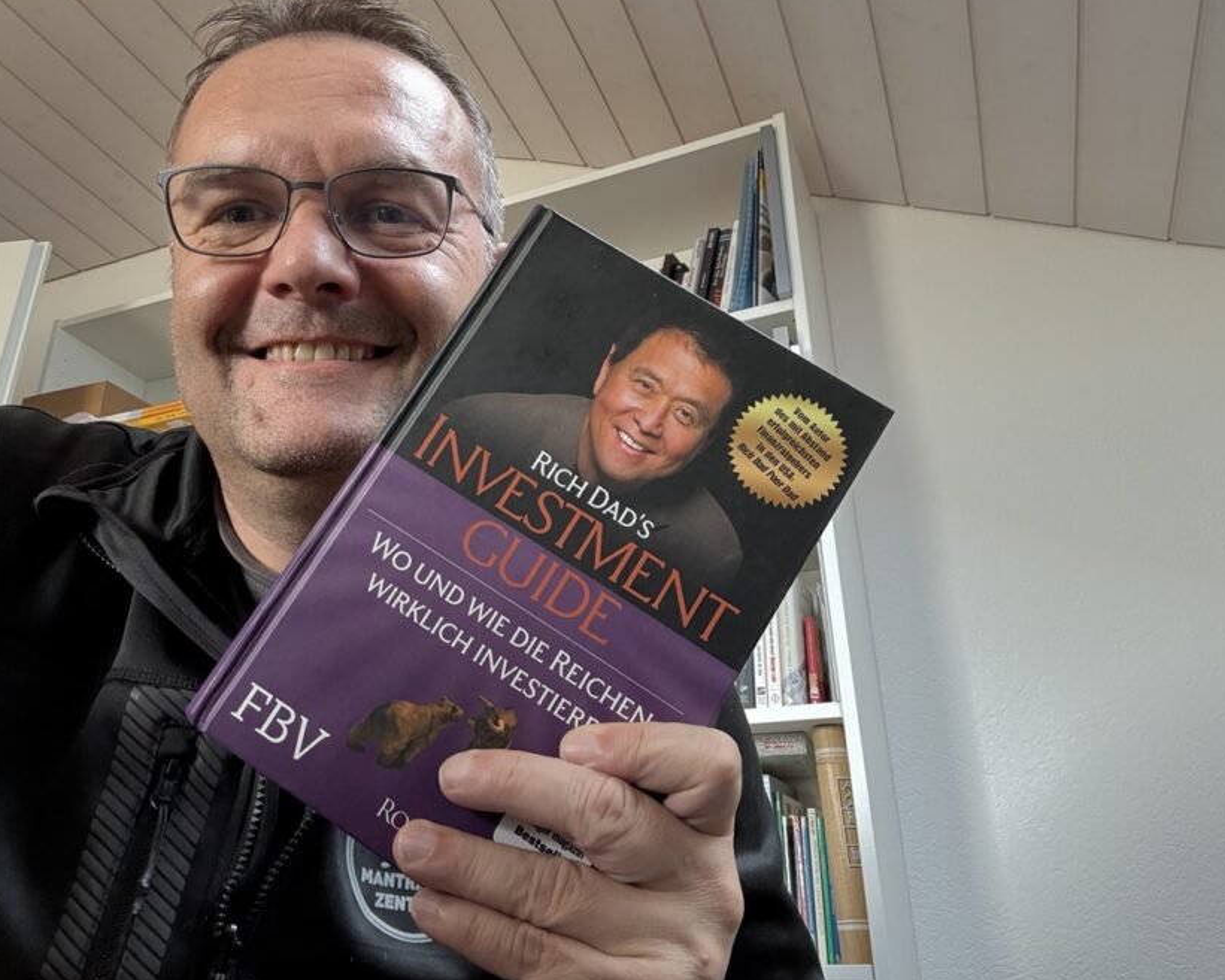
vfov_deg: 51.4
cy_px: 437
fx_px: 1015
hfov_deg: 62.0
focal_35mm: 28
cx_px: 542
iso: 200
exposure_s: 1/60
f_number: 1.9
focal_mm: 2.69
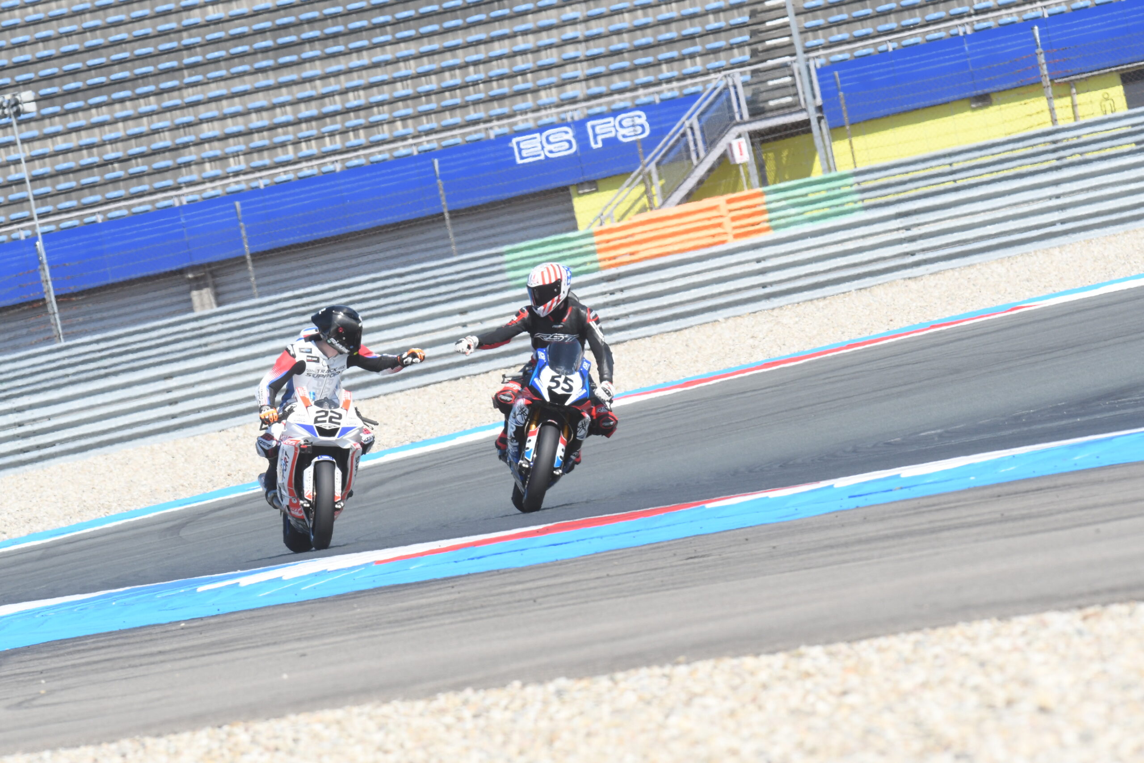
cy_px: 382
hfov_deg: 4.6
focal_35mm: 450
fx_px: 14300
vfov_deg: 3.1
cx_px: 572
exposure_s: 1/640
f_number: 10
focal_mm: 300
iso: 400
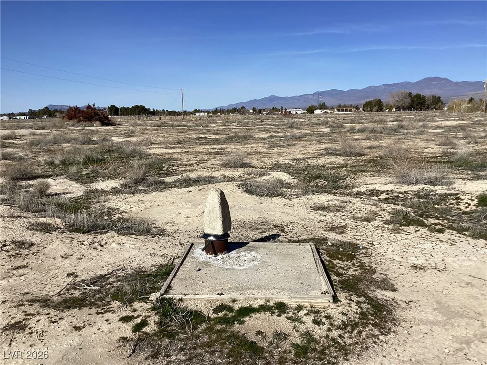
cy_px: 182
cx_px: 244
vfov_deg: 45.4
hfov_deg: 58.4
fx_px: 436
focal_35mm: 31
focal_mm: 3.3
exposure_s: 1/2915
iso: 25
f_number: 2.4
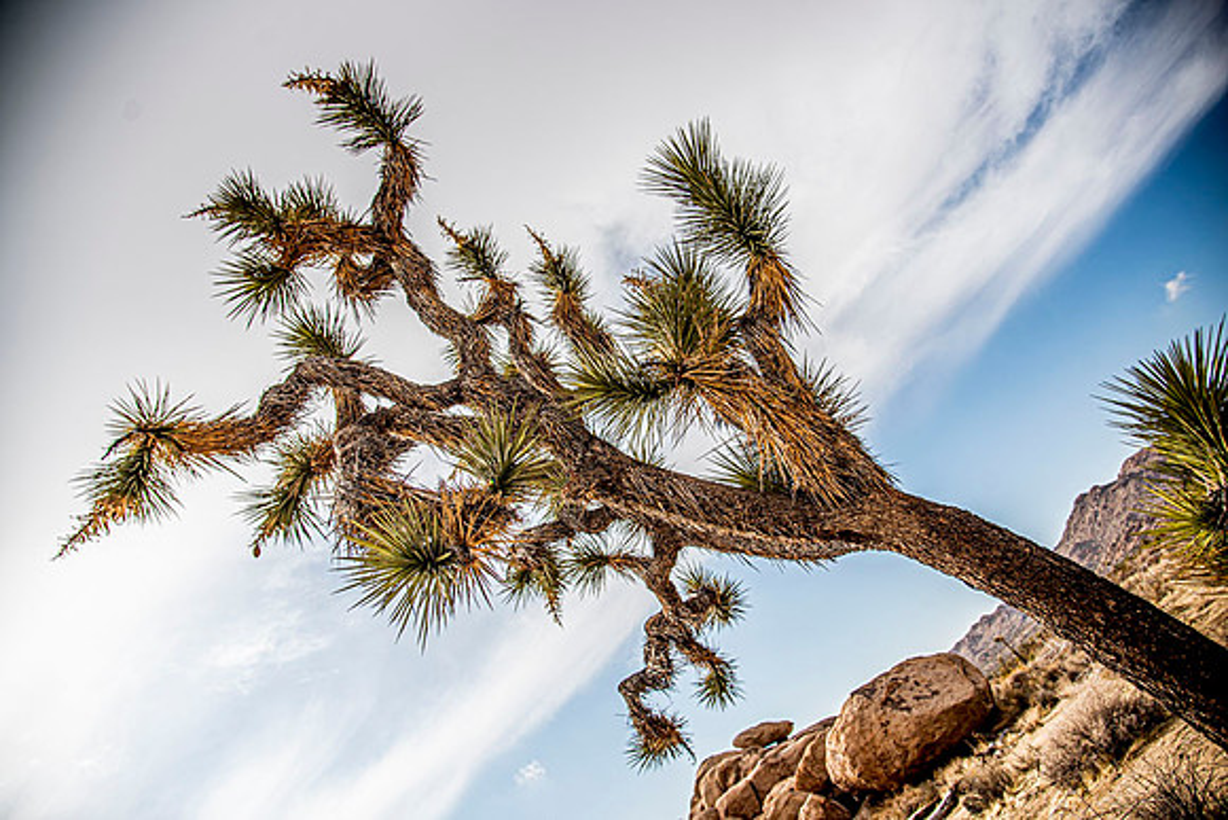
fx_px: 819
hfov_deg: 73.7
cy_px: 410
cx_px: 614
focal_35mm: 24
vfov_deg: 53.2
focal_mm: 24
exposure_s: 1/1000
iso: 100
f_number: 4
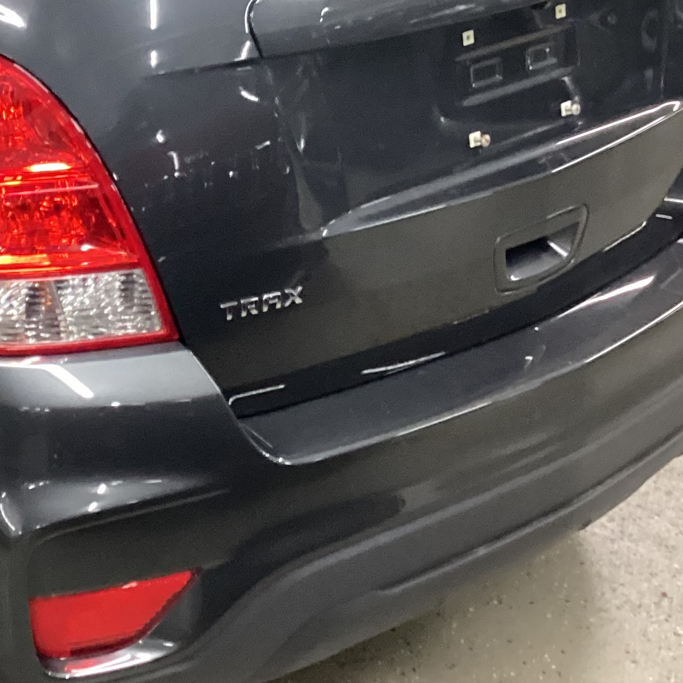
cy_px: 103
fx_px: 1764
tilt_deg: -18.1
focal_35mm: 79
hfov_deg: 21.0
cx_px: -47
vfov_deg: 21.5
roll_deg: -0.6
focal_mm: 3.3
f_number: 2.4
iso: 400
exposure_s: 1/30
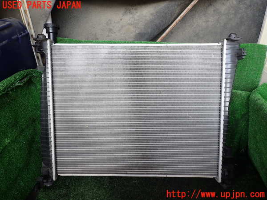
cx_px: 134
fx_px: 193
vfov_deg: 54.9
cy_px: 100
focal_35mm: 25
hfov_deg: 69.4
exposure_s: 1/80
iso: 100
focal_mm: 4.5
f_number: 2.8
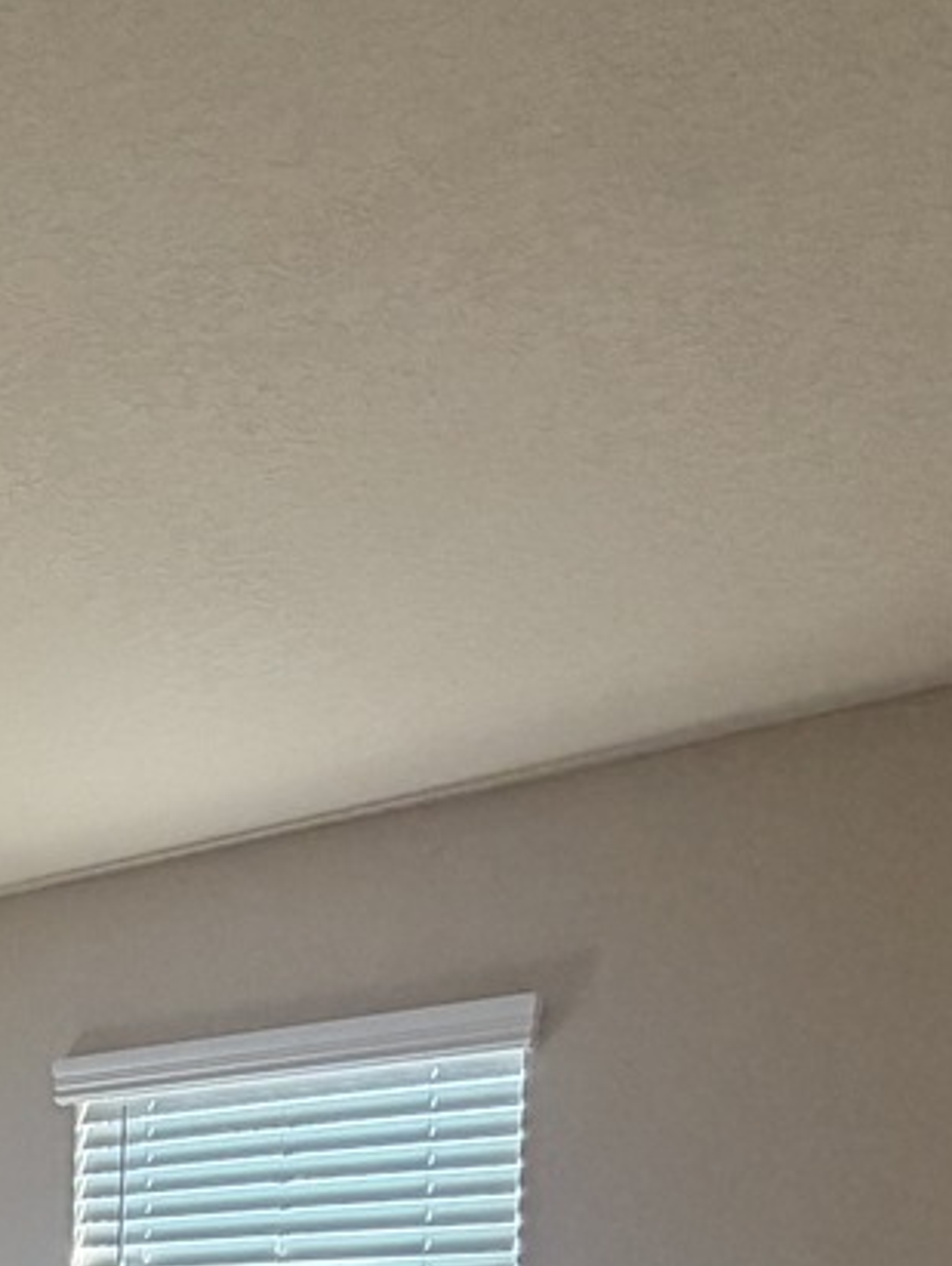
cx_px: -40
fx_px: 1794
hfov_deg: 27.7
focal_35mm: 49
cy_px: 1614
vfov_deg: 31.0
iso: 250
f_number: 2.2
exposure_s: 1/120
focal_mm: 2.22
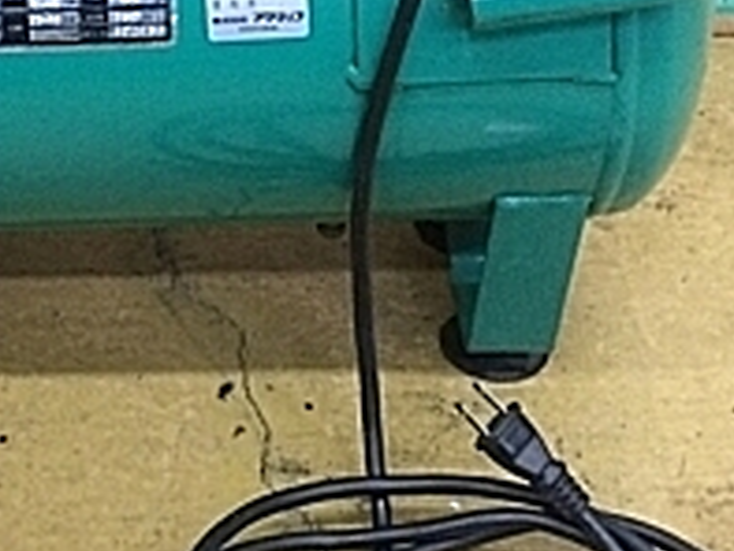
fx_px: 1994
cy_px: -238
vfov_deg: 14.8
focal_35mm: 94
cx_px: 48
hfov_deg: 20.4
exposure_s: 1/30
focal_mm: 4.15
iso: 200
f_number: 2.2
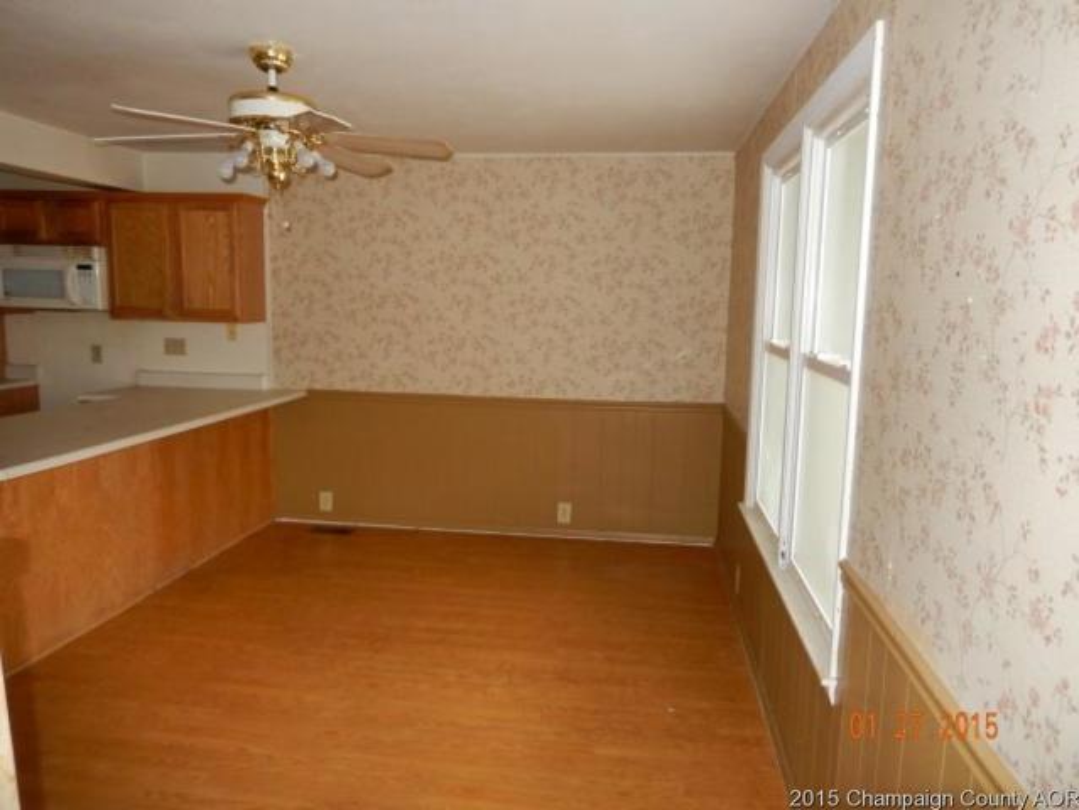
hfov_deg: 69.4
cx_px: 540
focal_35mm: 25
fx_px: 780
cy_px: 405
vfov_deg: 54.9
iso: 320
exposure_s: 1/30
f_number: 3.4
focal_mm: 4.5
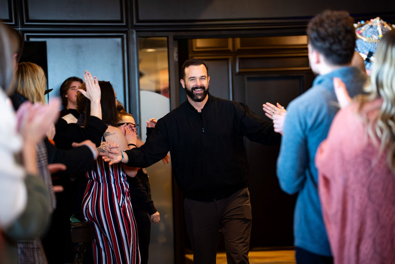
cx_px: 198
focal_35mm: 120
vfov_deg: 11.4
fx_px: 1317
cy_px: 132
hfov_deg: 17.1
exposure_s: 1/320
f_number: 2.8
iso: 3200
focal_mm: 120
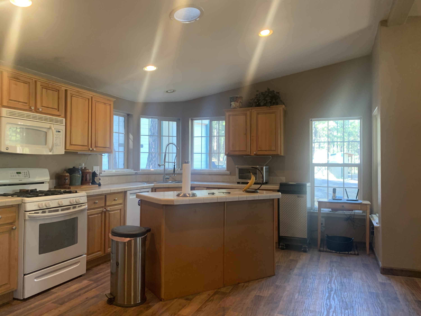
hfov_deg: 67.3
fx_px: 316
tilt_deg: +1.5
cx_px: 210
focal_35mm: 26
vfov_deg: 53.1
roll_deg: -0.7
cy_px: 158
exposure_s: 1/60
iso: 160
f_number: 1.8
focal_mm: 4.25
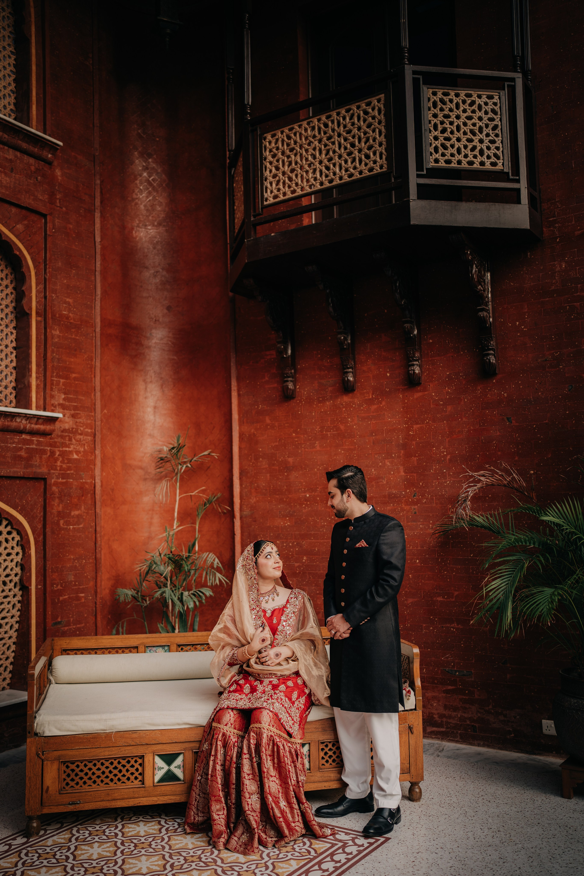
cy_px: 438
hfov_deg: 37.9
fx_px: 852
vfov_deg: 54.4
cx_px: 292
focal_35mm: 35
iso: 50
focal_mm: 35
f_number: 1.4
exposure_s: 1/200
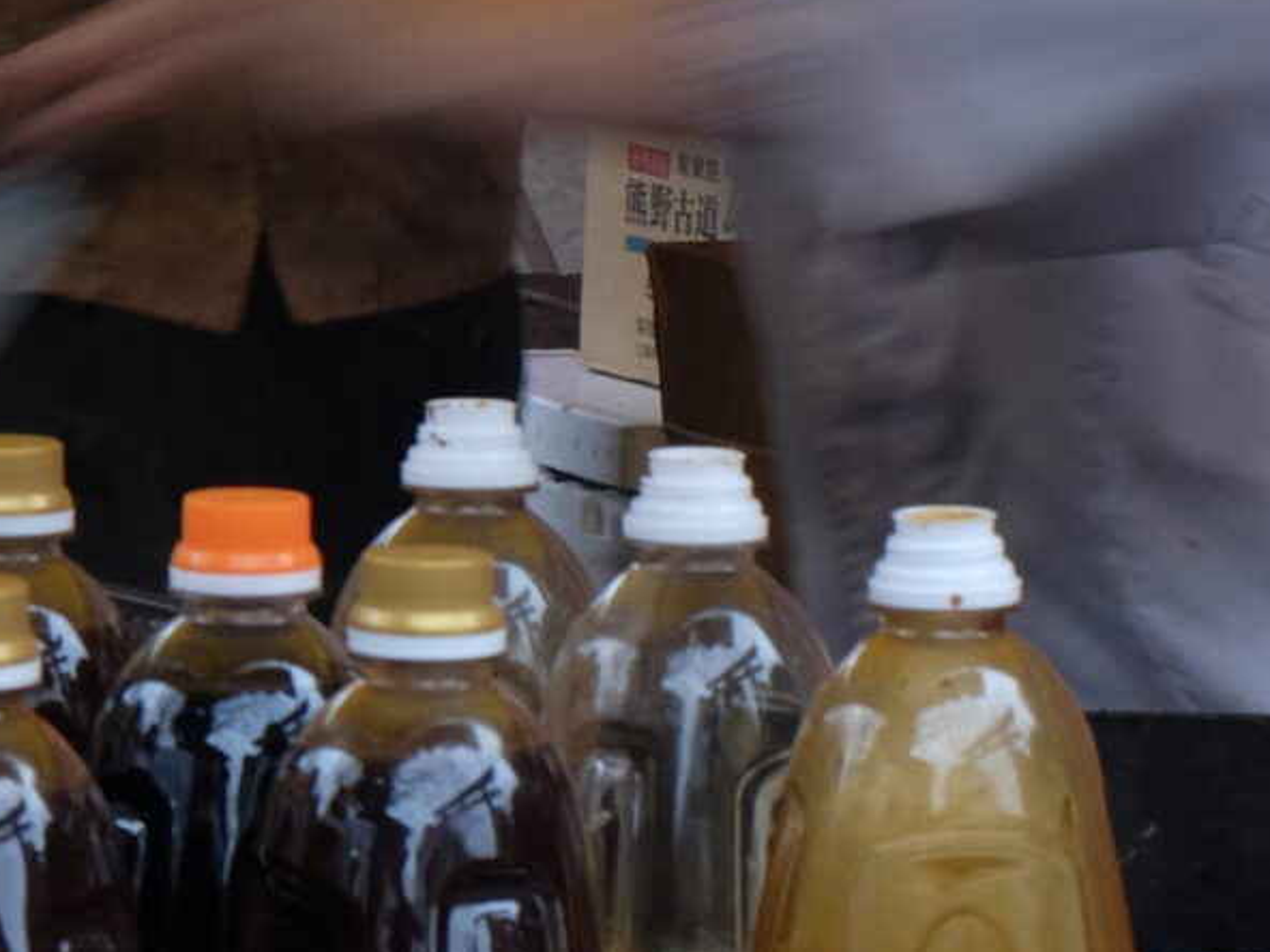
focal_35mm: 212
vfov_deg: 6.9
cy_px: -361
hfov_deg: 9.3
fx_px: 7778
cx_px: 206
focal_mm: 34.3
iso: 400
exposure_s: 1/15
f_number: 11
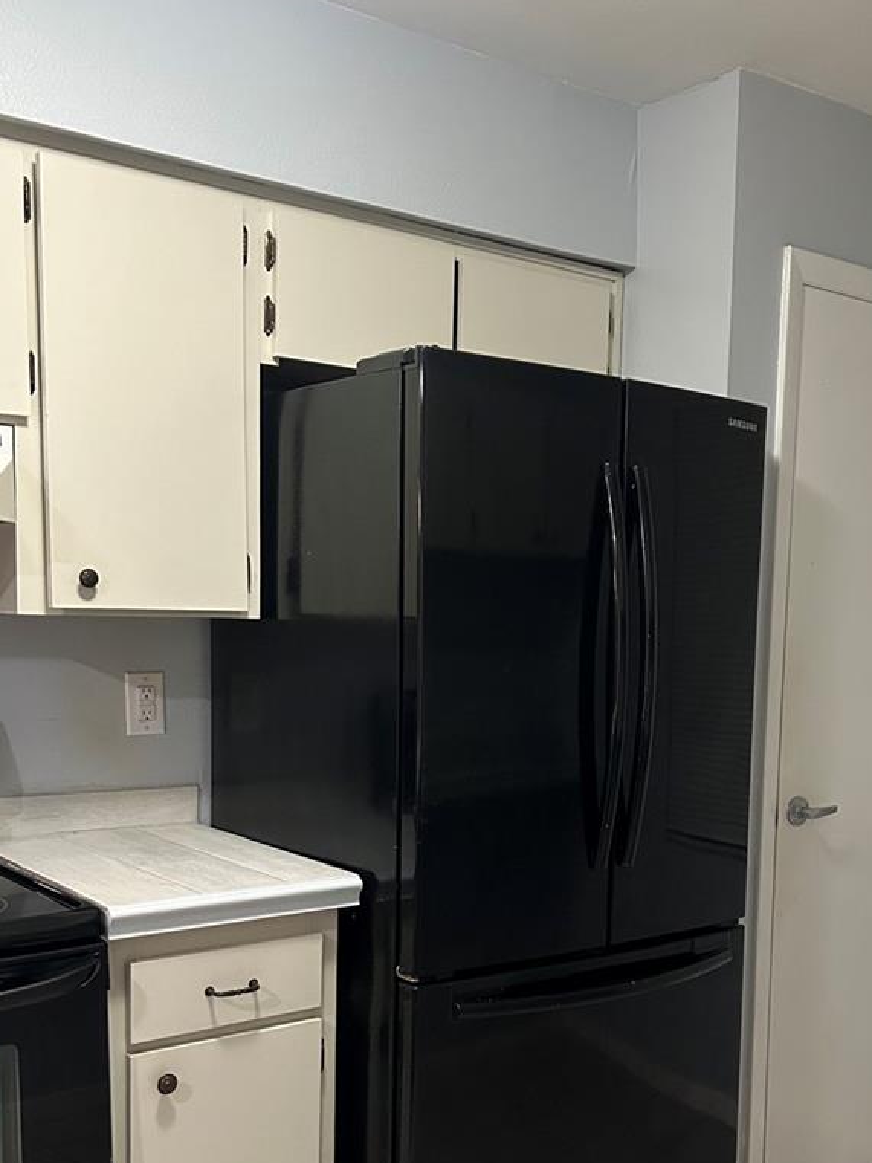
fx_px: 1377
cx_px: 577
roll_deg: -2.3
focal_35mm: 41
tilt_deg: -6.7
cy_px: 758
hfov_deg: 34.8
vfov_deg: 45.2
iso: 400
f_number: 1.5
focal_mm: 5.7
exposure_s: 1/60
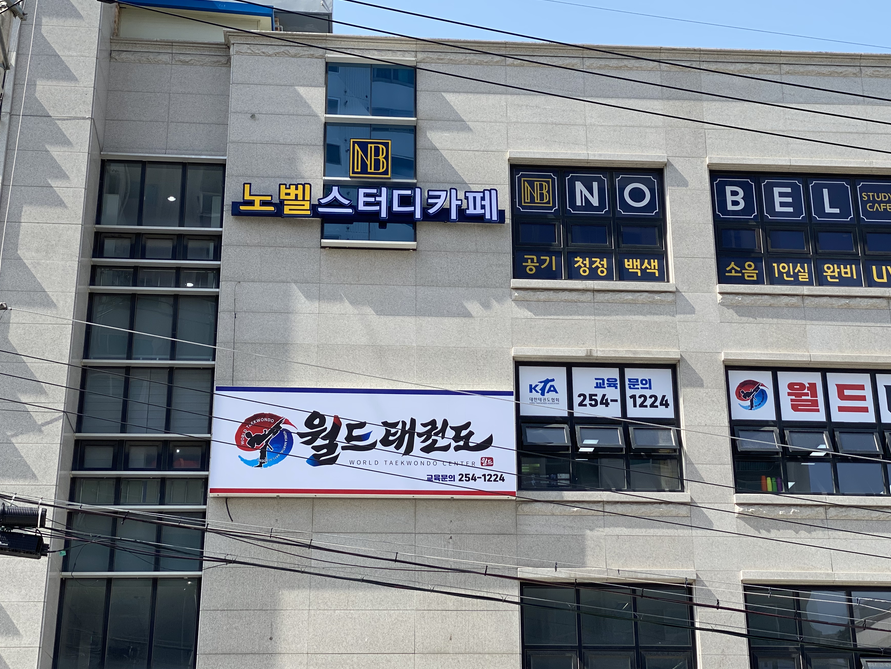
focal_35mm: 60
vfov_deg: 24.4
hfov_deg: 32.2
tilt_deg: +22.0
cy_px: 312
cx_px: 479
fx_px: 1544
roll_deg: +0.4
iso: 20
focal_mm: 6
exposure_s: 1/813
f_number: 2
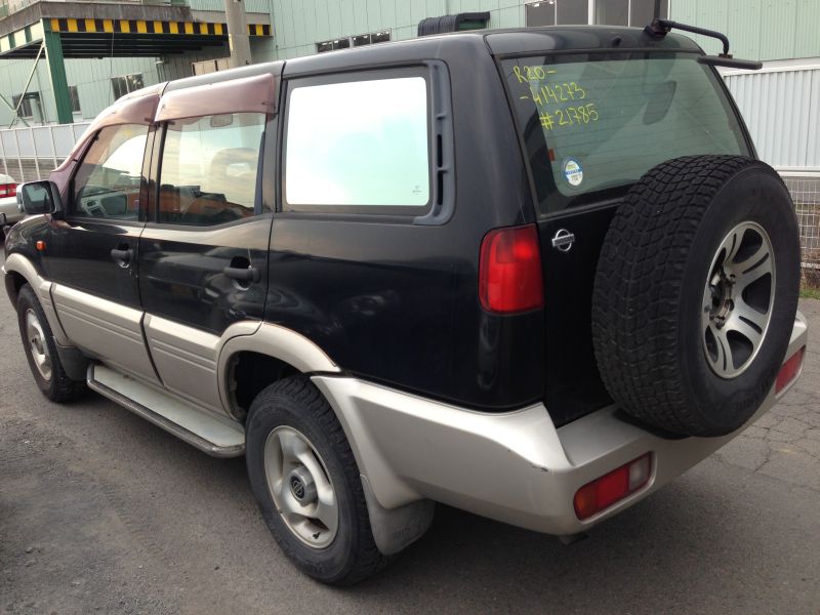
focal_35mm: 33
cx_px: 410
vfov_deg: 42.9
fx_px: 782
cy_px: 308
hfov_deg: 55.4
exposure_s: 1/250
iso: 50
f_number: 2.4
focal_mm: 4.13
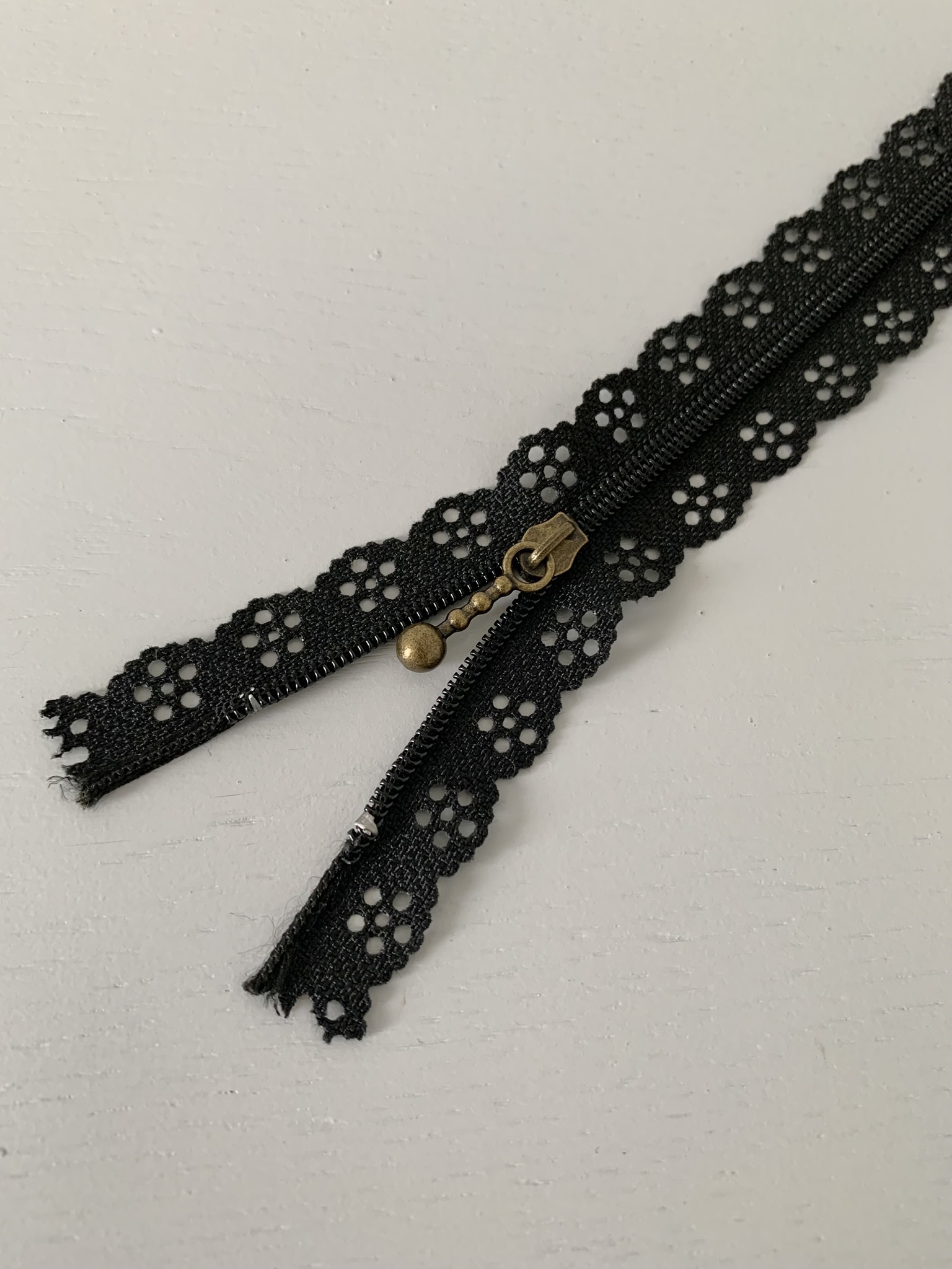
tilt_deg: -73.7
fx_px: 953
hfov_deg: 53.1
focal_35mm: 26
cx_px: 476
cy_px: 634
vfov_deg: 67.3
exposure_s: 1/60
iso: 100
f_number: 1.8
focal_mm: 4.25
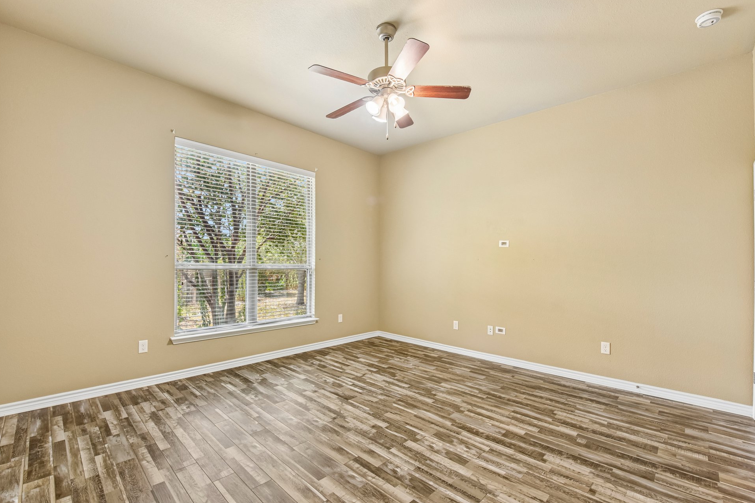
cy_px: 259
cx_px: 366
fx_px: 336
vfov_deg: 73.7
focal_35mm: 16
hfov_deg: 96.7
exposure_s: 1/15
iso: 250
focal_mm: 15
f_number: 8
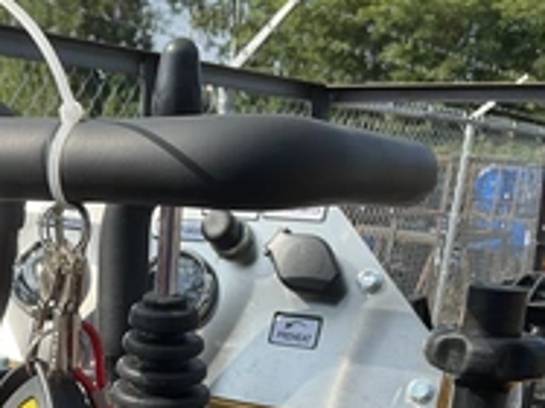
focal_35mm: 62
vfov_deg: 22.8
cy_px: 396
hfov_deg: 30.8
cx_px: 149
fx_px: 976
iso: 25
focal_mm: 3
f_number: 1.8
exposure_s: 1/944
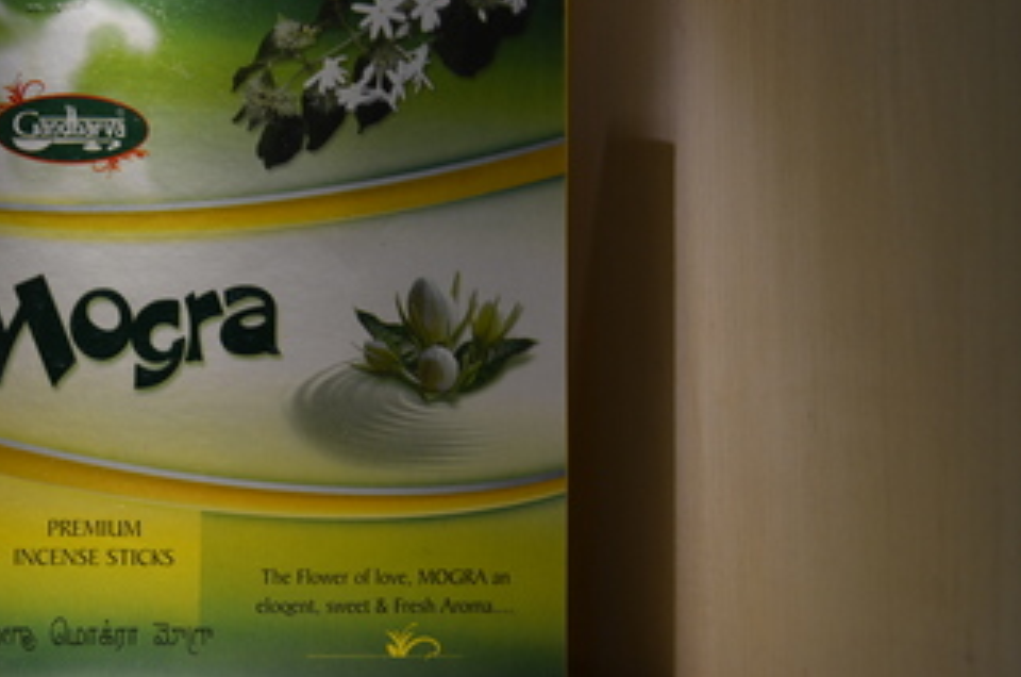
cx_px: 233
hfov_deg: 26.6
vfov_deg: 18.1
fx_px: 2123
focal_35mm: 75
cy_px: 276
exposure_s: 1/80
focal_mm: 32
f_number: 4.8
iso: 400
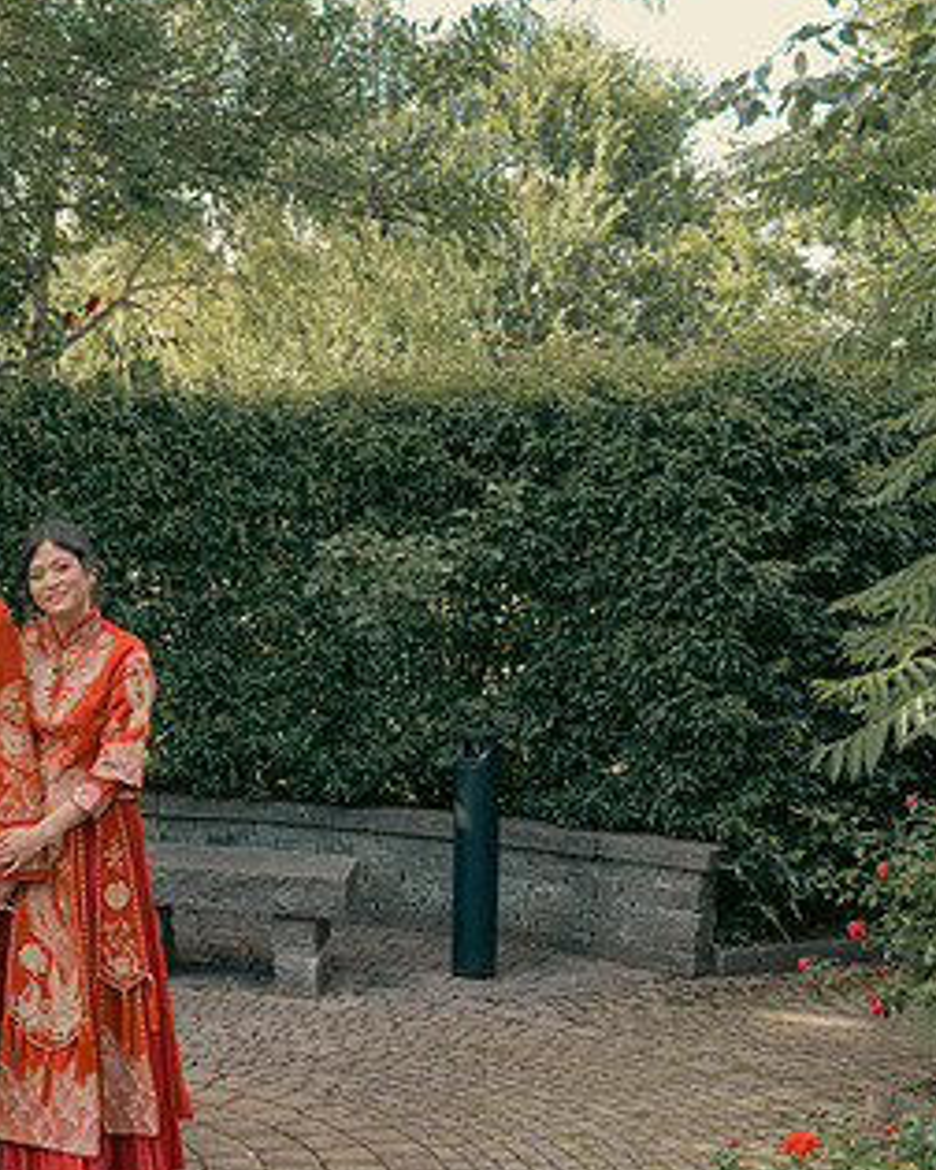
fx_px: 1974
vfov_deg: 33.0
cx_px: -115
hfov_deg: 24.7
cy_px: 604
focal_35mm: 57
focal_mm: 33
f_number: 5.6
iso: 400
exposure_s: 1/160
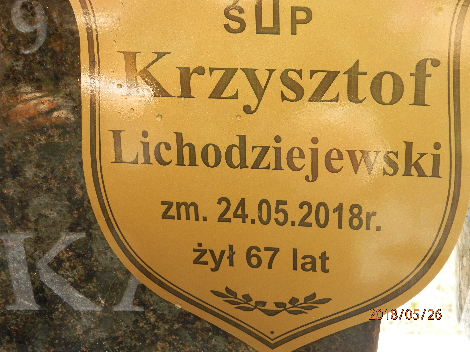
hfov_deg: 28.6
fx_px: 923
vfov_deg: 21.6
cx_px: 235
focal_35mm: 68
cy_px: 176
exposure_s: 1/125
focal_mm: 12.2
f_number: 4
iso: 160
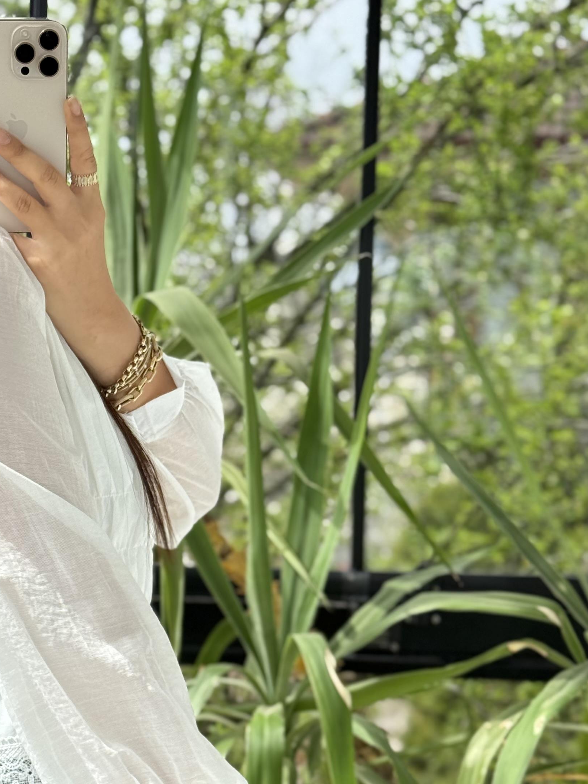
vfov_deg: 21.9
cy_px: 513
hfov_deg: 16.4
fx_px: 2016
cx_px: 50
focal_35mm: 89
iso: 80
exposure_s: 1/1070
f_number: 1.78
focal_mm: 6.76
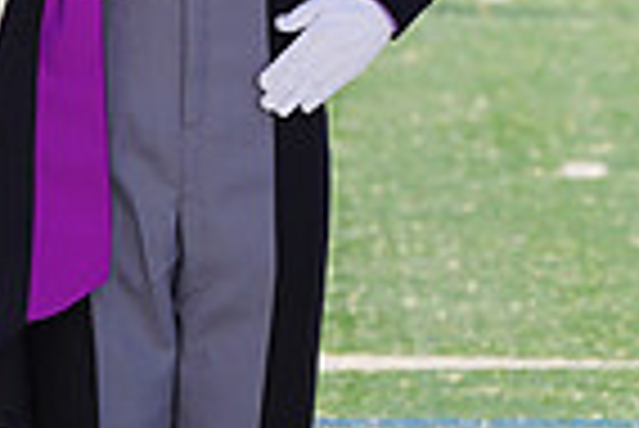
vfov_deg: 2.1
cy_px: -277
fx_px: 11727
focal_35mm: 660
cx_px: 868
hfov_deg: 3.1
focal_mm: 162
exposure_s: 1/250
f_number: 7.1
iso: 100
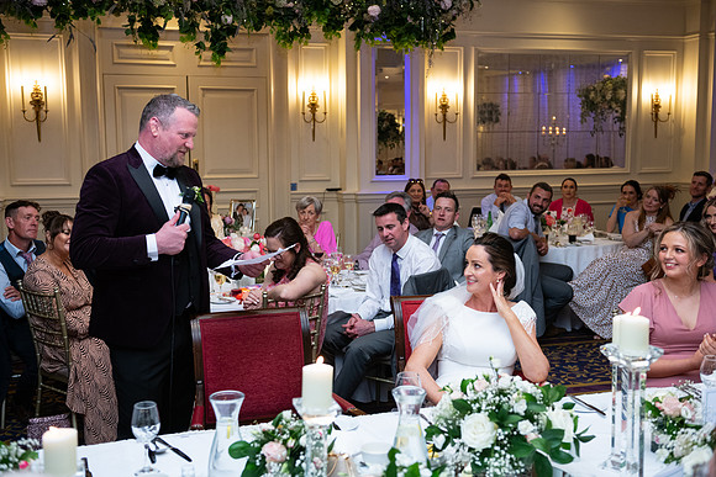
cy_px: 238
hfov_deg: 44.5
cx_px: 358
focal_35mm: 44
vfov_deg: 30.5
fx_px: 875
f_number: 3.5
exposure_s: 1/160
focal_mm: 44
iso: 800
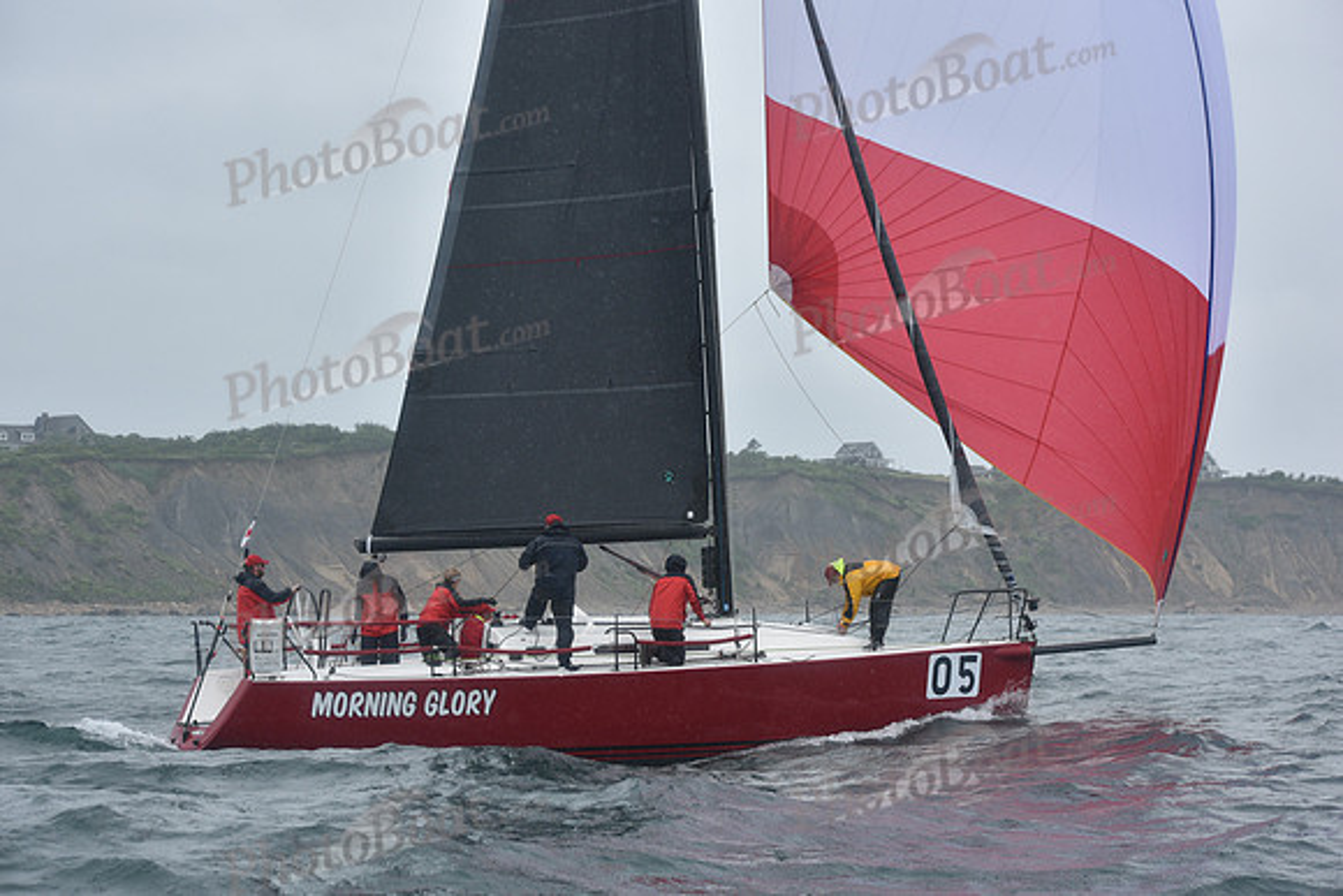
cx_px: 672
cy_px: 448
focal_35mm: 95
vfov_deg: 14.4
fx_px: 3545
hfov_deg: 21.5
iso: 320
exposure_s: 1/1000
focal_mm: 95
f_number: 6.3
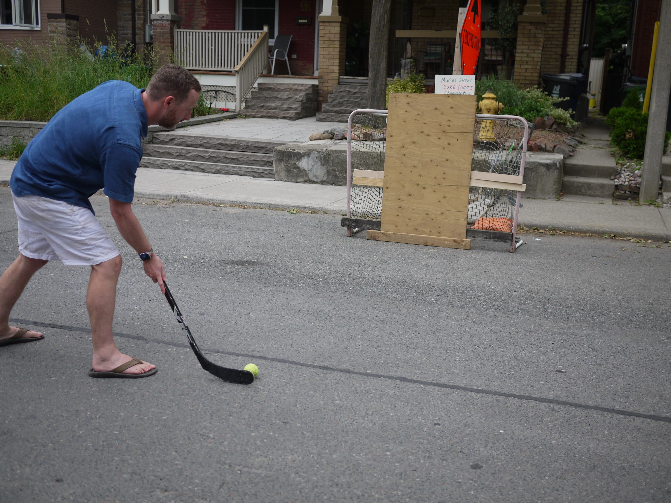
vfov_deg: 36.0
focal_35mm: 40
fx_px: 775
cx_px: 336
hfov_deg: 46.8
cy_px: 252
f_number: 2
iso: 100
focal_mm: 20
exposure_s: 1/1000
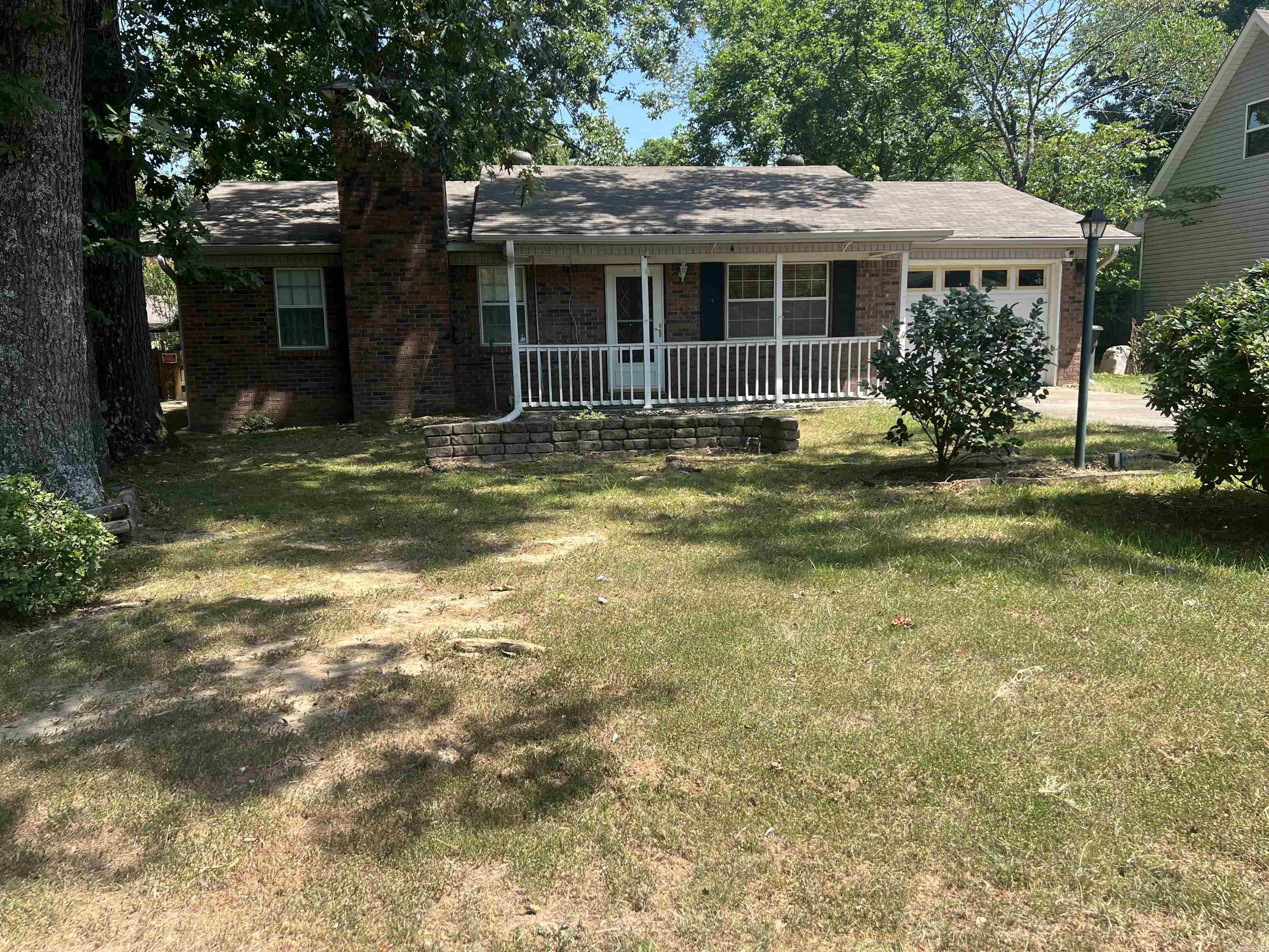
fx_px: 953
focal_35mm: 26
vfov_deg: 53.1
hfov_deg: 67.3
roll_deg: +0.2
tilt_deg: -10.5
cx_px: 634
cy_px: 476
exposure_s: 1/1377
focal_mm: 5.7
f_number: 1.5
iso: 50
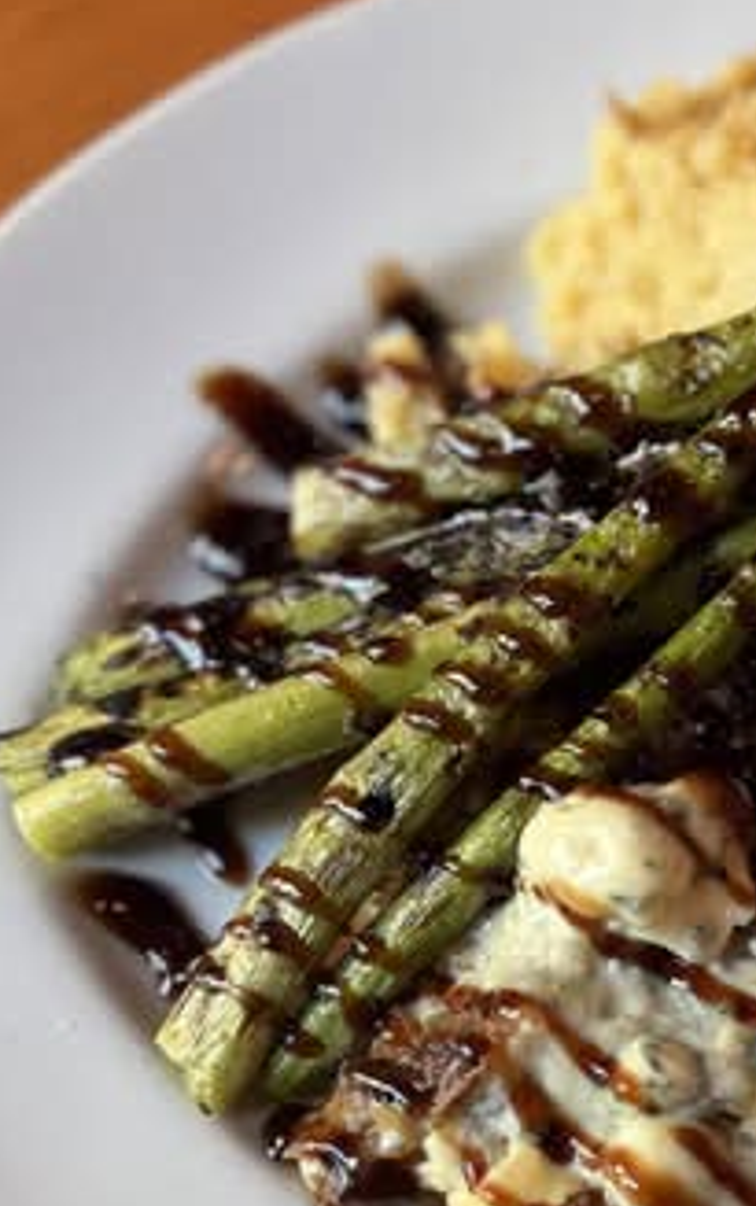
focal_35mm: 57
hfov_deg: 22.2
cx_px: 708
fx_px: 1875
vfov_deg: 35.6
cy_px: 684
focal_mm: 6.76
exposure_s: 1/60
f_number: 1.78
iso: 160
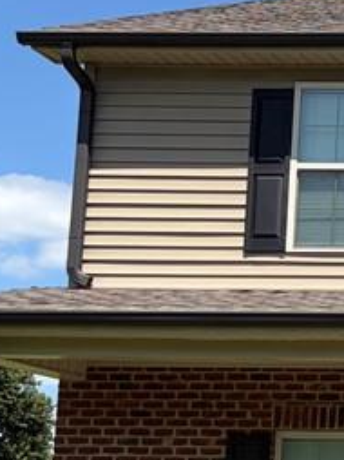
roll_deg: -0.1
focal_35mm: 105
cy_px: 415
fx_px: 1394
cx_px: 813
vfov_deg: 18.4
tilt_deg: +7.2
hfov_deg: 11.7
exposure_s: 1/3125
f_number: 1.6
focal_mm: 5.96
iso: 50
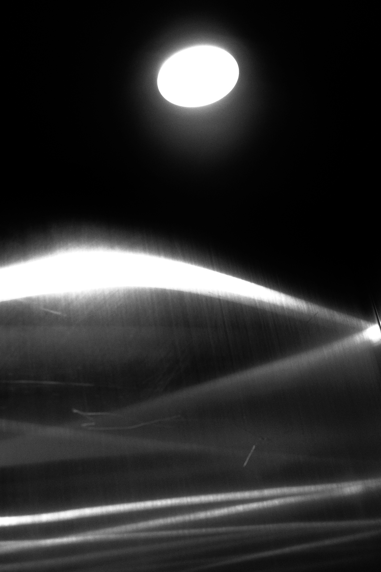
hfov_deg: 25.5
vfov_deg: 37.5
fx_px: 841
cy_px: 286
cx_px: 190
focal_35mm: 53
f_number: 5.6
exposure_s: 1/170
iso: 8000
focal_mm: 35
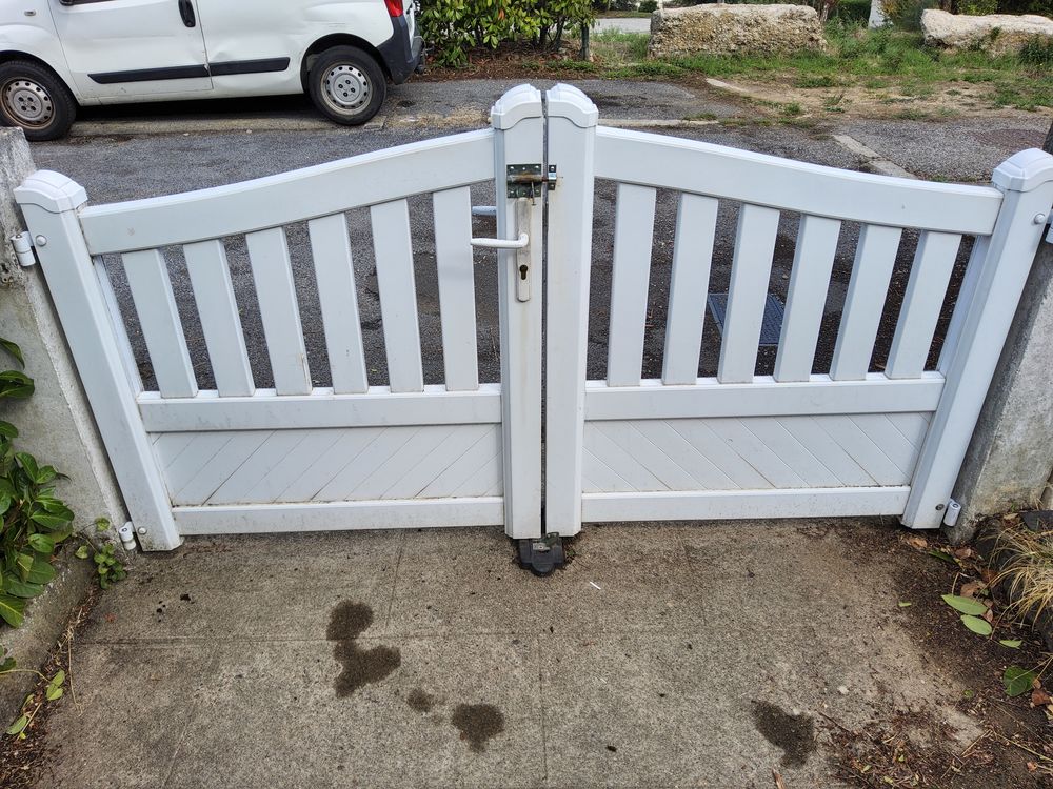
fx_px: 760
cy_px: 394
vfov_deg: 54.9
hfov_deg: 69.4
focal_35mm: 25
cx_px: 526
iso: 32
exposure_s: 1/845
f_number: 2
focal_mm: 3.08
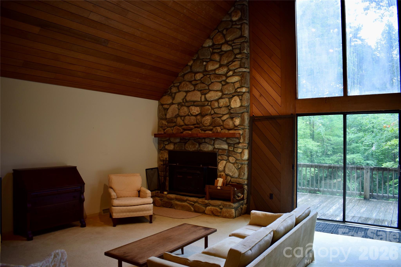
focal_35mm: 27
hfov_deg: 67.4
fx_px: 301
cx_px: 200
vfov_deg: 47.9
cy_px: 134
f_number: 3.5
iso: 100
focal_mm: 18
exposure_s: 1/20
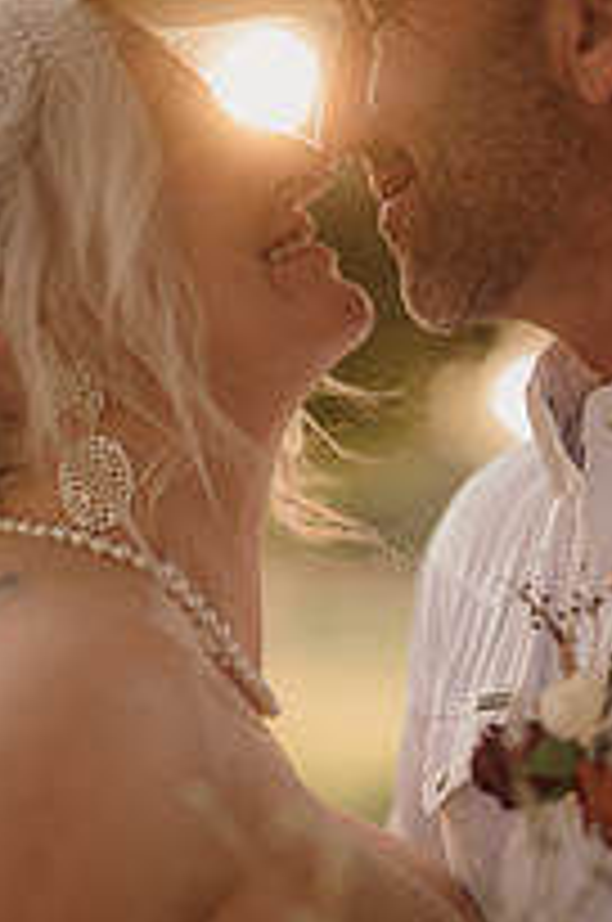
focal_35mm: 110
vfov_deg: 18.6
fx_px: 2814
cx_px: 297
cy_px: 576
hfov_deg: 12.4
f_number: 2.8
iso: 200
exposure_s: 1/640
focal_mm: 50
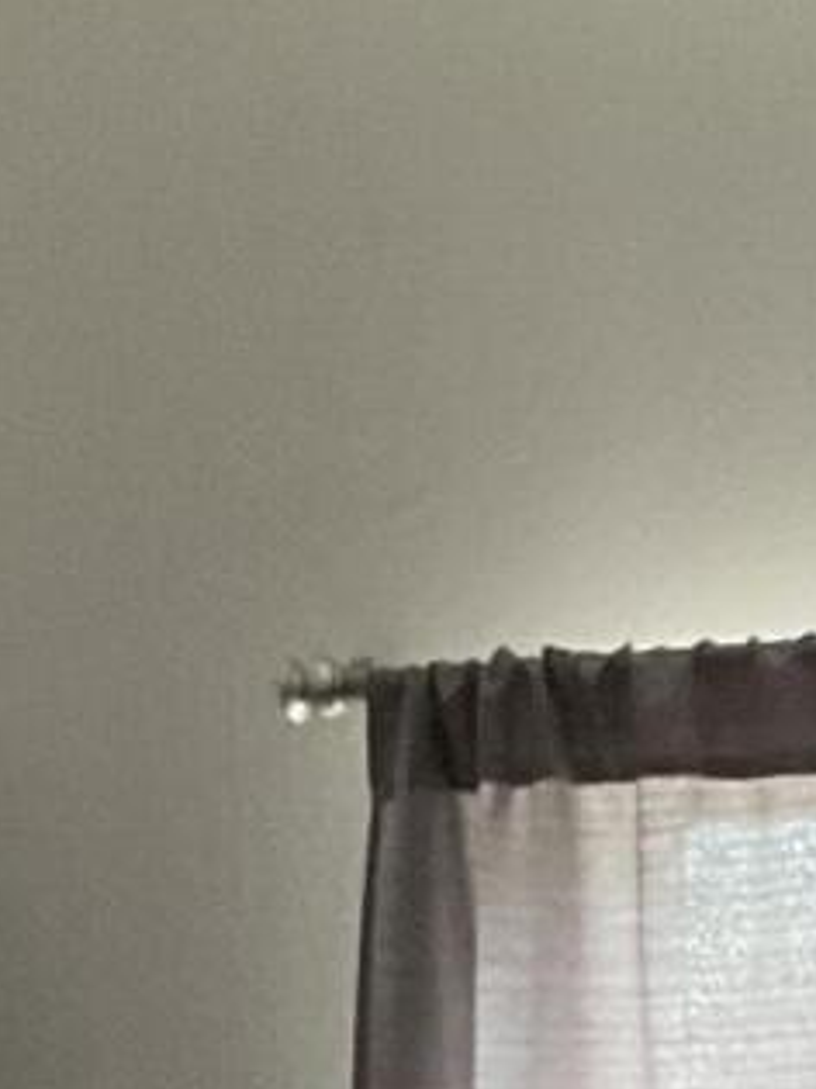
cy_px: 2206
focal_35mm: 184
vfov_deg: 9.9
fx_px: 5787
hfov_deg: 8.0
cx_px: 795
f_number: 1.8
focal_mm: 3
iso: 80
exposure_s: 1/60
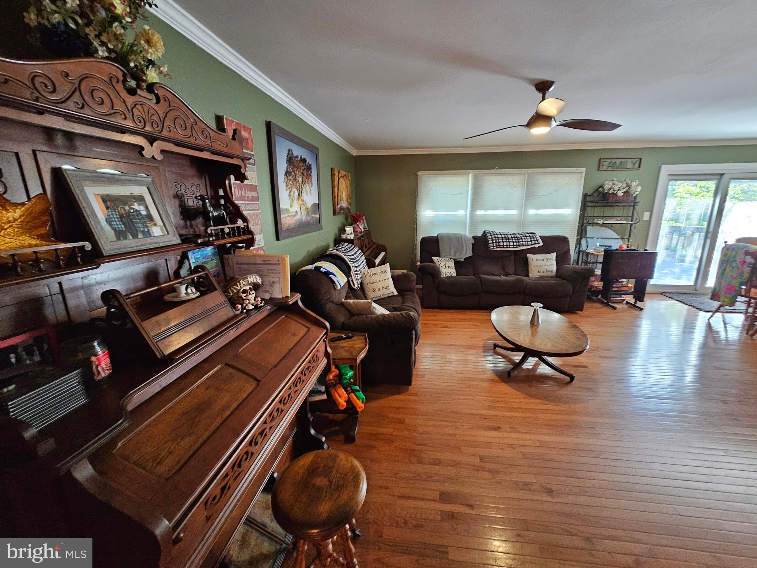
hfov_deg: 106.2
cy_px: 284
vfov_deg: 89.9
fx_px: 284
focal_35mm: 13
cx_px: 378
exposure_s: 1/24
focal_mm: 2.2
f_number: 2.2
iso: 640
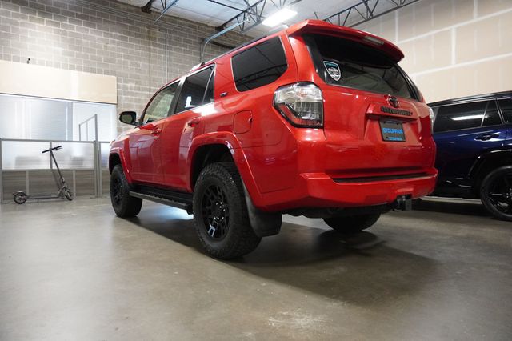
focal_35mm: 24
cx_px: 256
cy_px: 170
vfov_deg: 53.1
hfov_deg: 73.8
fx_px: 341
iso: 4000
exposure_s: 1/160
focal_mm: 16
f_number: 3.5
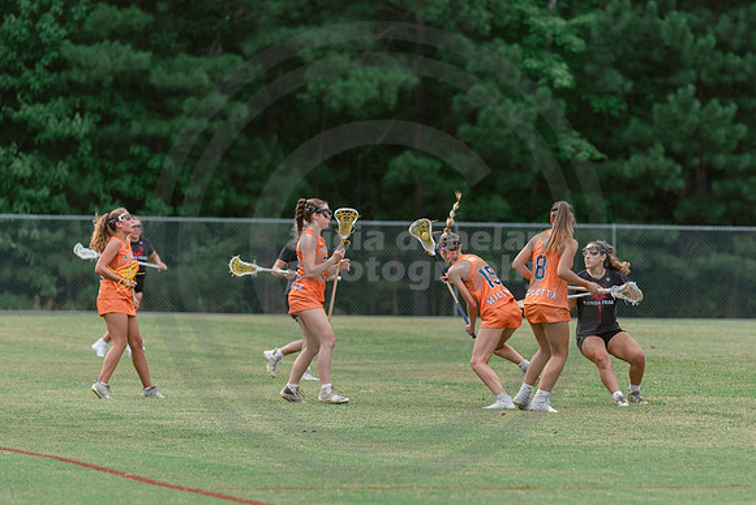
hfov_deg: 7.7
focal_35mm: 269
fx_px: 5649
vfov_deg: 5.1
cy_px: 283
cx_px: 466
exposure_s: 1/640
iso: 250
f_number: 3.2
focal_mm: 200
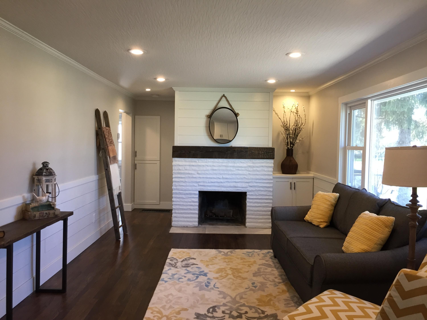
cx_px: 214
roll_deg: -1.8
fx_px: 358
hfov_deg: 61.7
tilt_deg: -0.8
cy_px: 160
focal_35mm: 29
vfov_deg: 48.2
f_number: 2.2
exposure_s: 1/30
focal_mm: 4.15
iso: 50
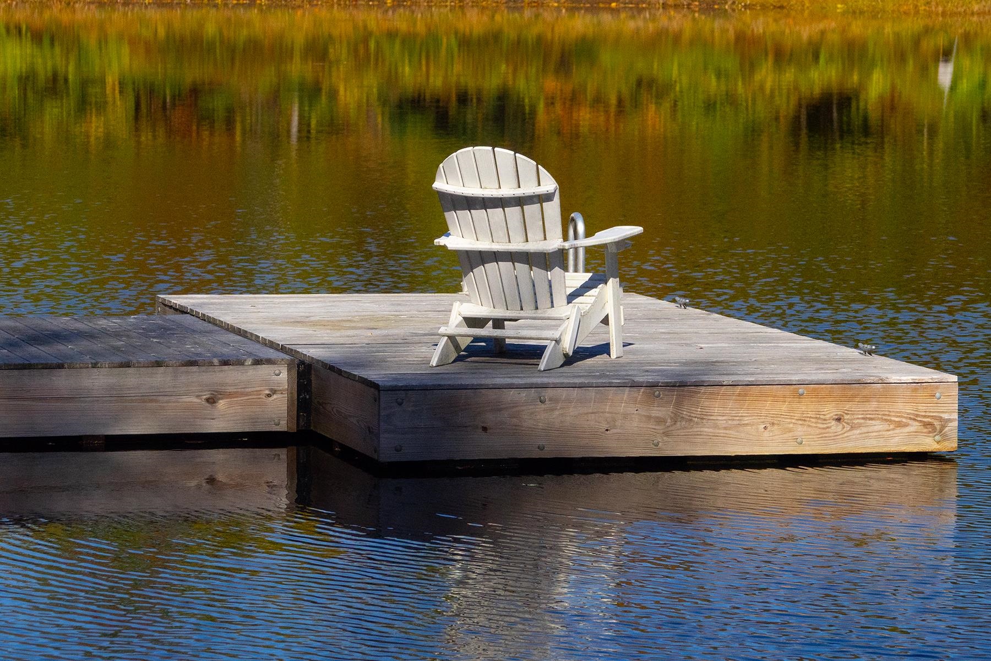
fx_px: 3716
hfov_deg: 15.2
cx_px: 496
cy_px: 330
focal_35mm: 135
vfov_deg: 10.2
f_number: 4
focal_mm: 49.51
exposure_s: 1/8000
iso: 320
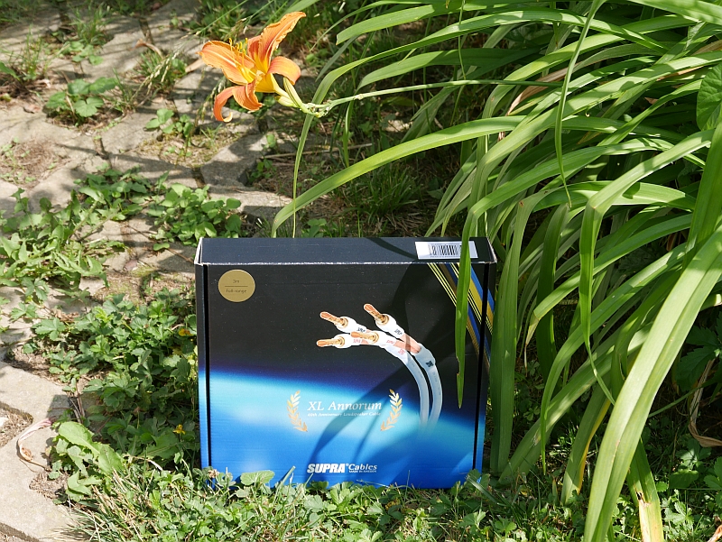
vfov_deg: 16.1
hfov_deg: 21.3
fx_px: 1920
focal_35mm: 92
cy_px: 271
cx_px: 361
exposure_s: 1/250
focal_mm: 46
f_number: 6.3
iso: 200
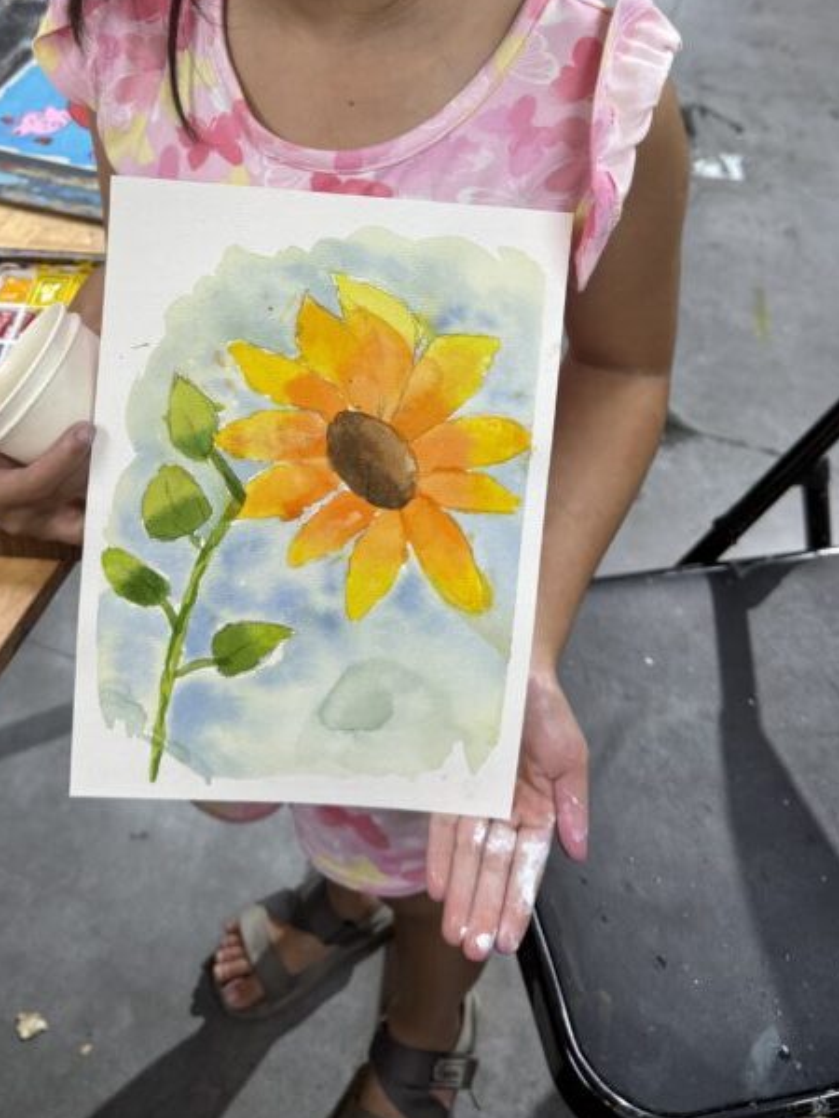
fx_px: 1293
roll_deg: -1.2
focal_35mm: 40
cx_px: 352
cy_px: 253
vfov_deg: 44.9
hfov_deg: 35.9
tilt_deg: -38.1
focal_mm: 6.76
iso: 80
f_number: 1.78
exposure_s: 1/100
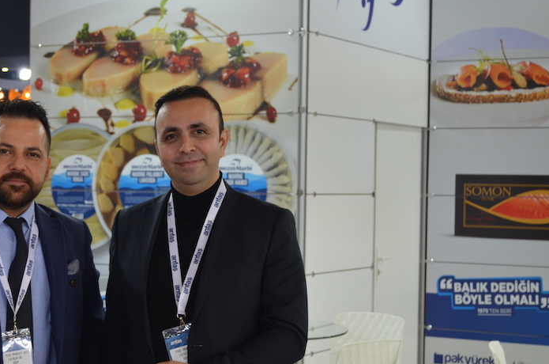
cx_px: 168
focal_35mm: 82
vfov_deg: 16.5
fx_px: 1248
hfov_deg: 24.7
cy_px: 227
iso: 400
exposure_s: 1/80
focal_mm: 38
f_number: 4.8
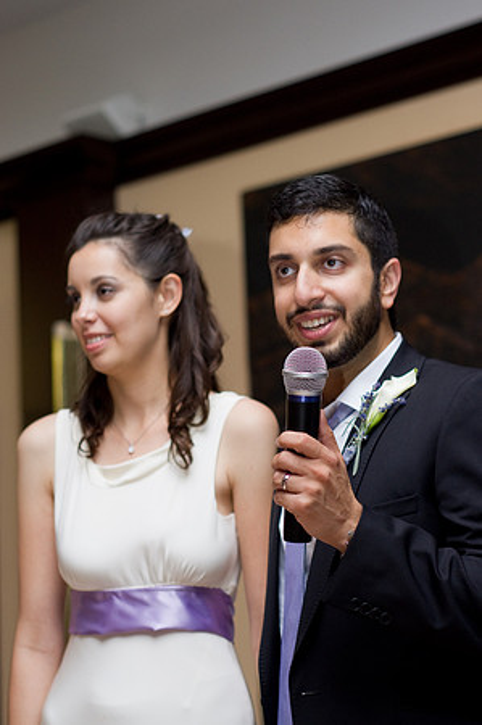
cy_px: 362
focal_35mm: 75
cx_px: 241
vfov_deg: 27.0
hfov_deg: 18.1
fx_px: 1510
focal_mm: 50
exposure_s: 1/180
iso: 400
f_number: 2.8
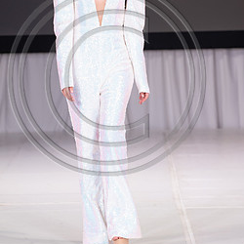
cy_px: 78
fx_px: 1643
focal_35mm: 206
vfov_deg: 8.5
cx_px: 107
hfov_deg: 8.5
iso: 2000
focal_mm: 135
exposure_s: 1/400
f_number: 5.6
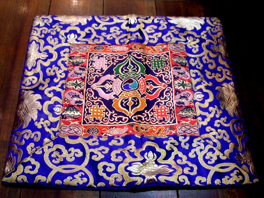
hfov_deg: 49.0
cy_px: 99
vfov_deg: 37.7
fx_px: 290
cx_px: 132
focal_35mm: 38
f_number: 2.8
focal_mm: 7.9
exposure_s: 1/10
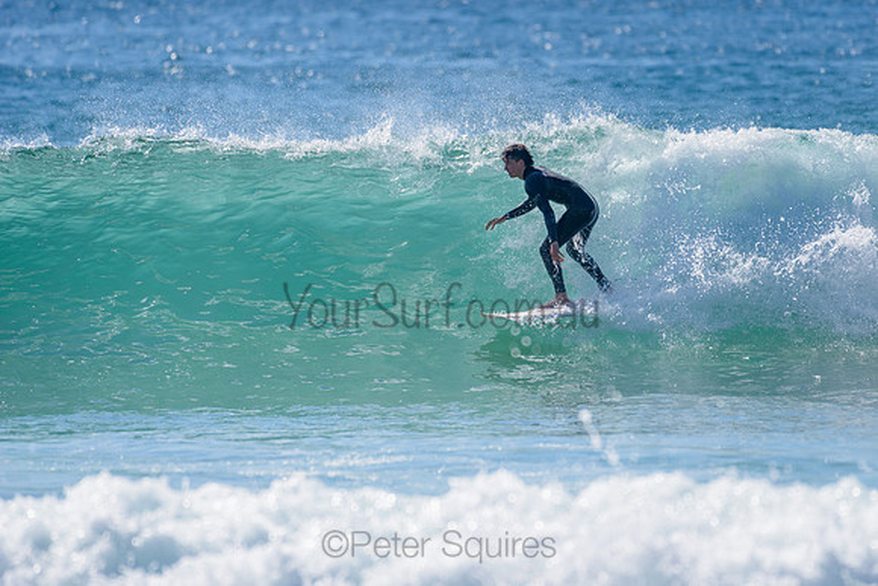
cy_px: 266
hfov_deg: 3.4
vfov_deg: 2.2
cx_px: 538
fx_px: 14958
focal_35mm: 613
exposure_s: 1/2000
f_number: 5.6
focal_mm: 500
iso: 110
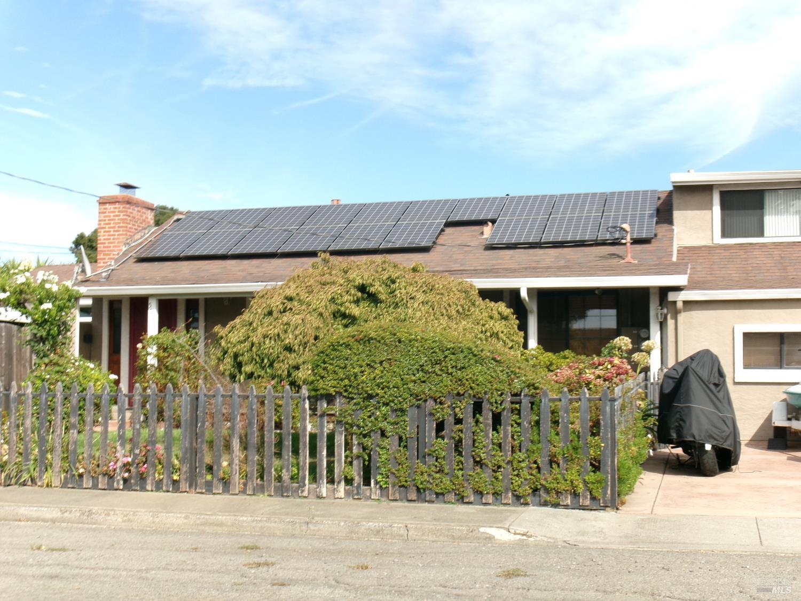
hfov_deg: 36.2
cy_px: 300
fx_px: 1226
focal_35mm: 53
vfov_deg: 27.5
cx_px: 400
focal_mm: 9.5
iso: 100
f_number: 13.1
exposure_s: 1/56
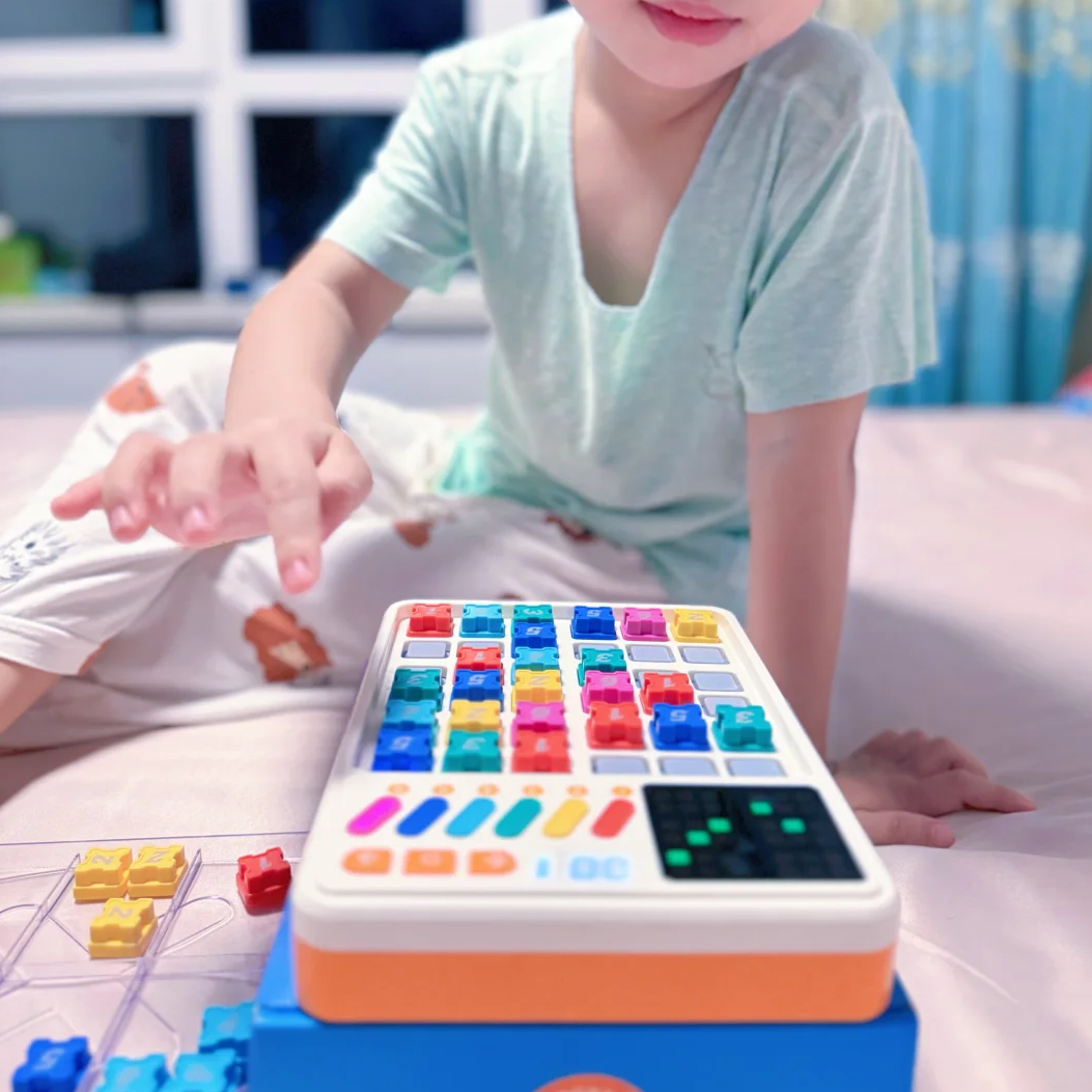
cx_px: 558
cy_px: 392
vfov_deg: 54.8
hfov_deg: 55.6
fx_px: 1035
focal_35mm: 29
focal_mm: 6.76
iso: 320
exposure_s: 1/50
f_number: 1.78
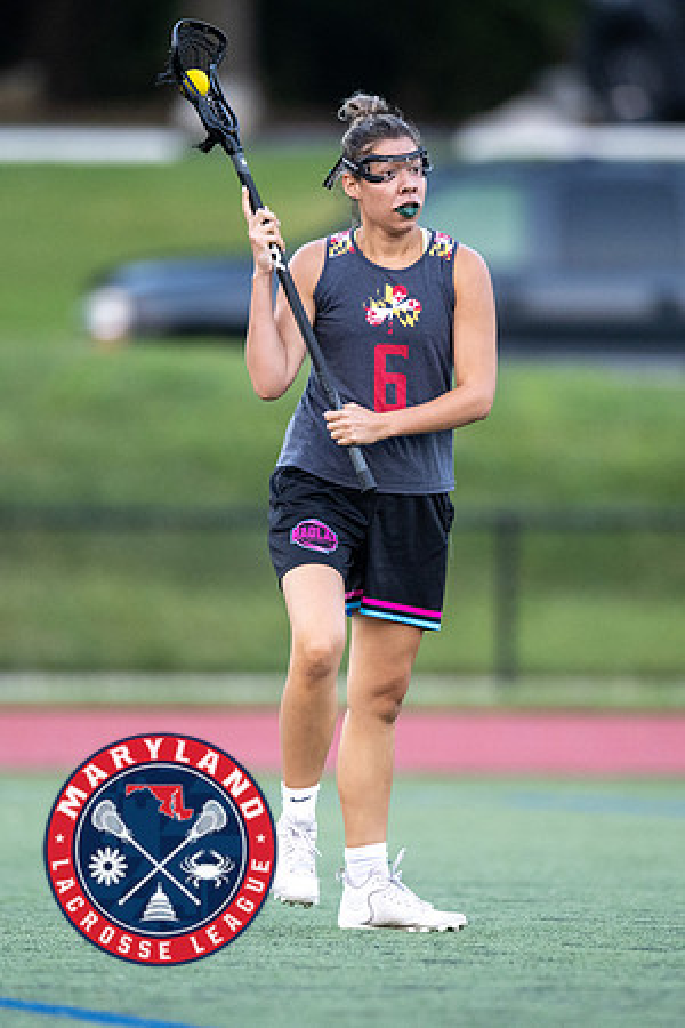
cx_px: 403
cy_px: 548
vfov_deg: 3.2
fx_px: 18270
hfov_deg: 2.1
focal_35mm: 640
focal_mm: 400
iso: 2500
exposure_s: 1/1250
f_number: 2.8
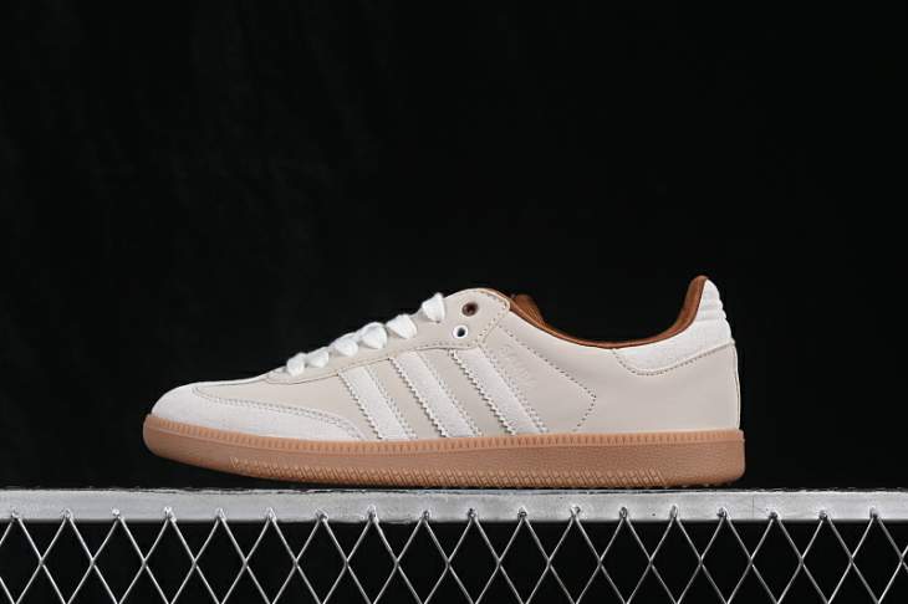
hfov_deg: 27.0
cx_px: 454
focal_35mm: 75
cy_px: 302
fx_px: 1891
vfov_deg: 18.2
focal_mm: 50
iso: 160
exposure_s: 1/80
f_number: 8
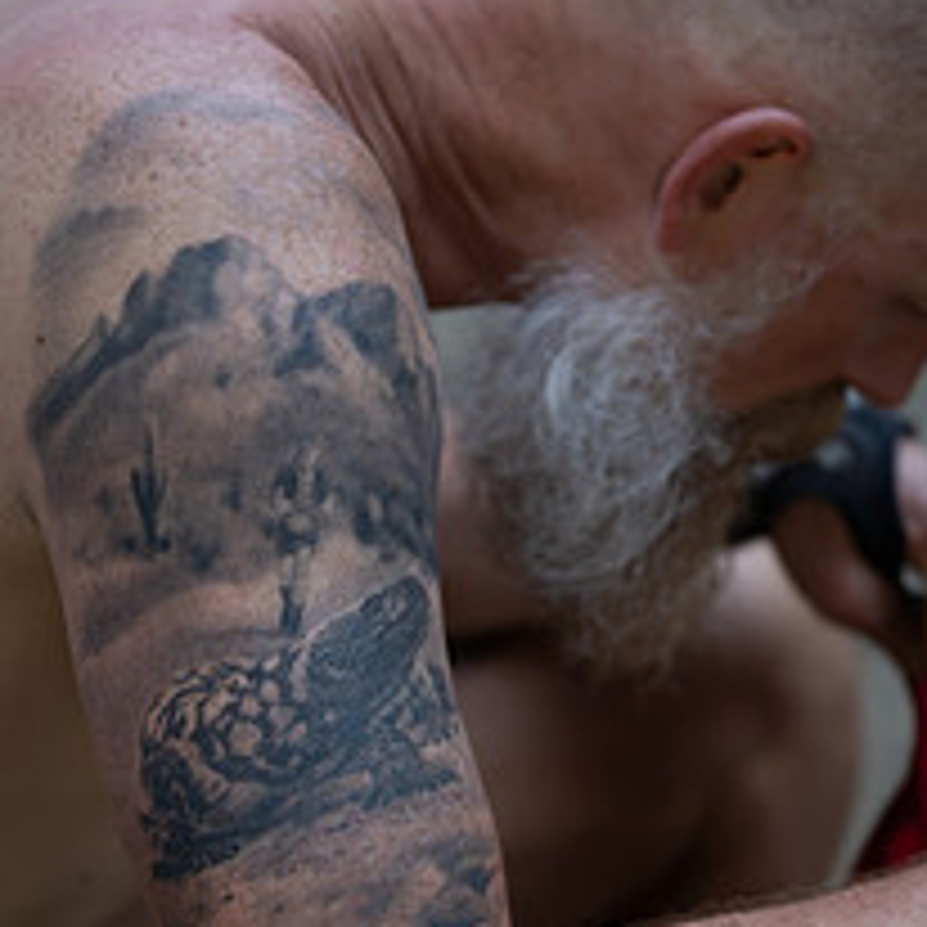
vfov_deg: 13.4
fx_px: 3939
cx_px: 567
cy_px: 522
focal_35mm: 130
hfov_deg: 13.4
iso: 3200
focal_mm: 70
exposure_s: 1/100
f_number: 2.8
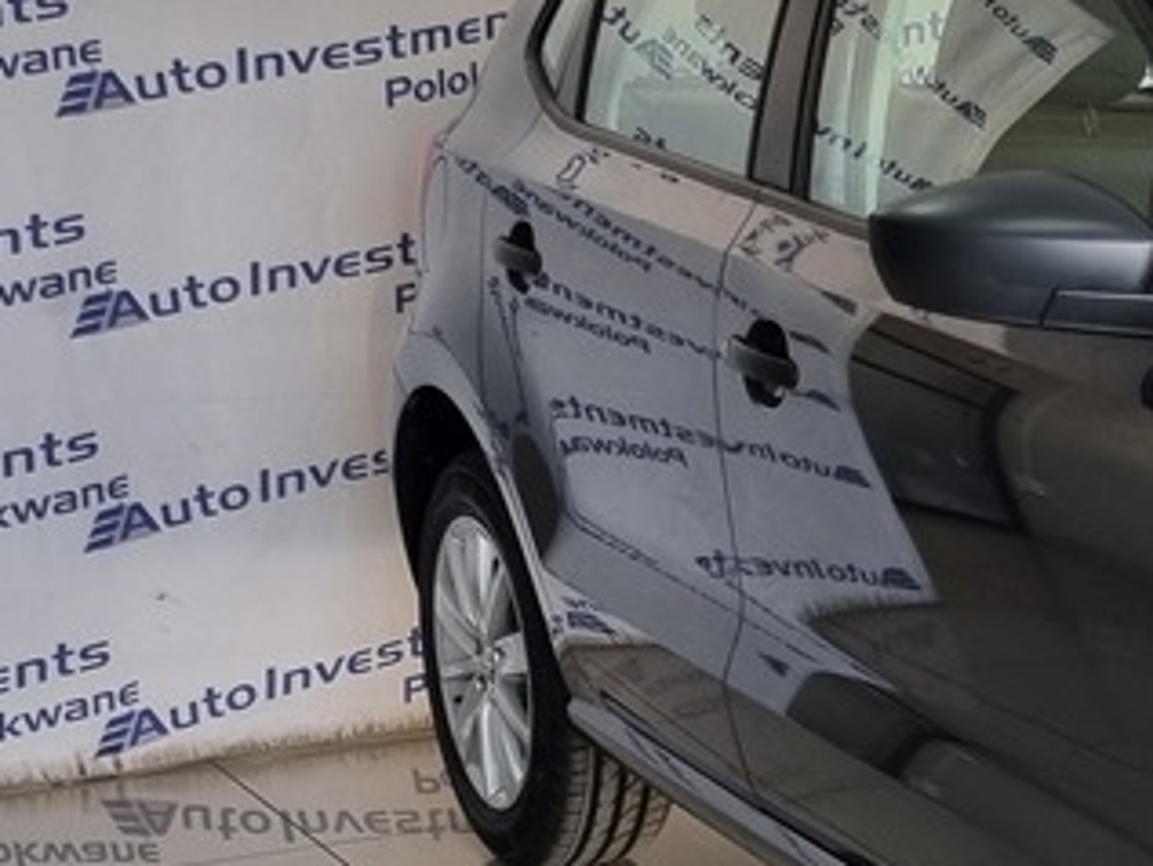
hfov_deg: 19.7
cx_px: 1800
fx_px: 2799
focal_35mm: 84
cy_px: 710
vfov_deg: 17.4
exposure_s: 1/100
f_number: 1.8
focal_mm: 5.4
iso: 125
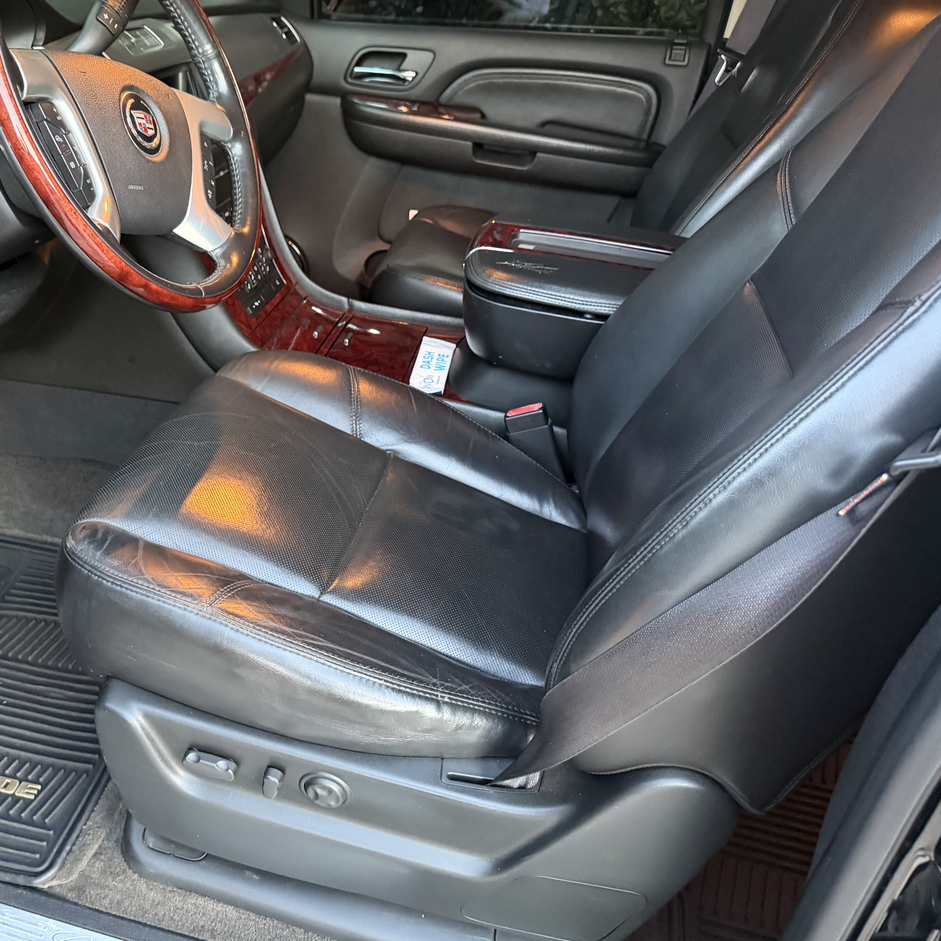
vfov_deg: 55.6
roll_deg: +1.8
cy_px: 460
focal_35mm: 29
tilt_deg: -31.4
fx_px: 892
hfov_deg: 54.6
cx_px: 320
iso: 800
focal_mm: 6.76
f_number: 1.78
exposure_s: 1/40
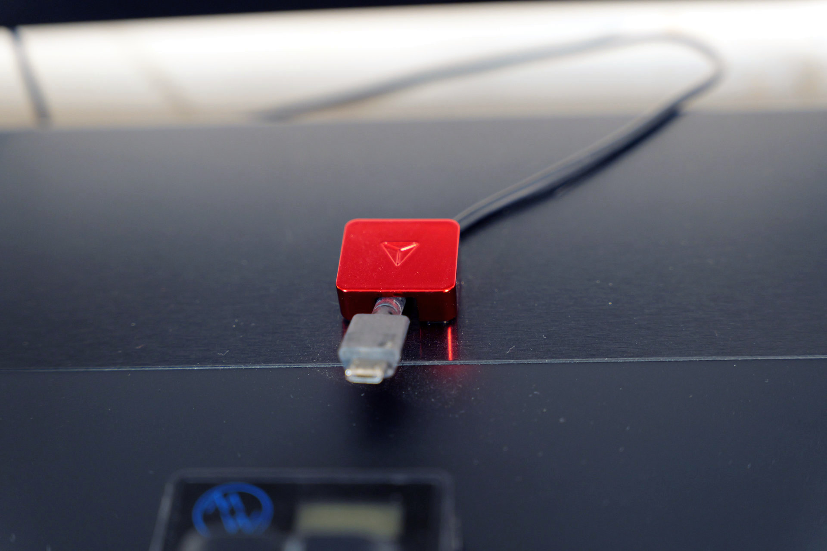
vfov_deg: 19.5
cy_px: 276
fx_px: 1608
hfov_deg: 28.8
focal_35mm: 70
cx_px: 414
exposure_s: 1/100
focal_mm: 70
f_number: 4
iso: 2500
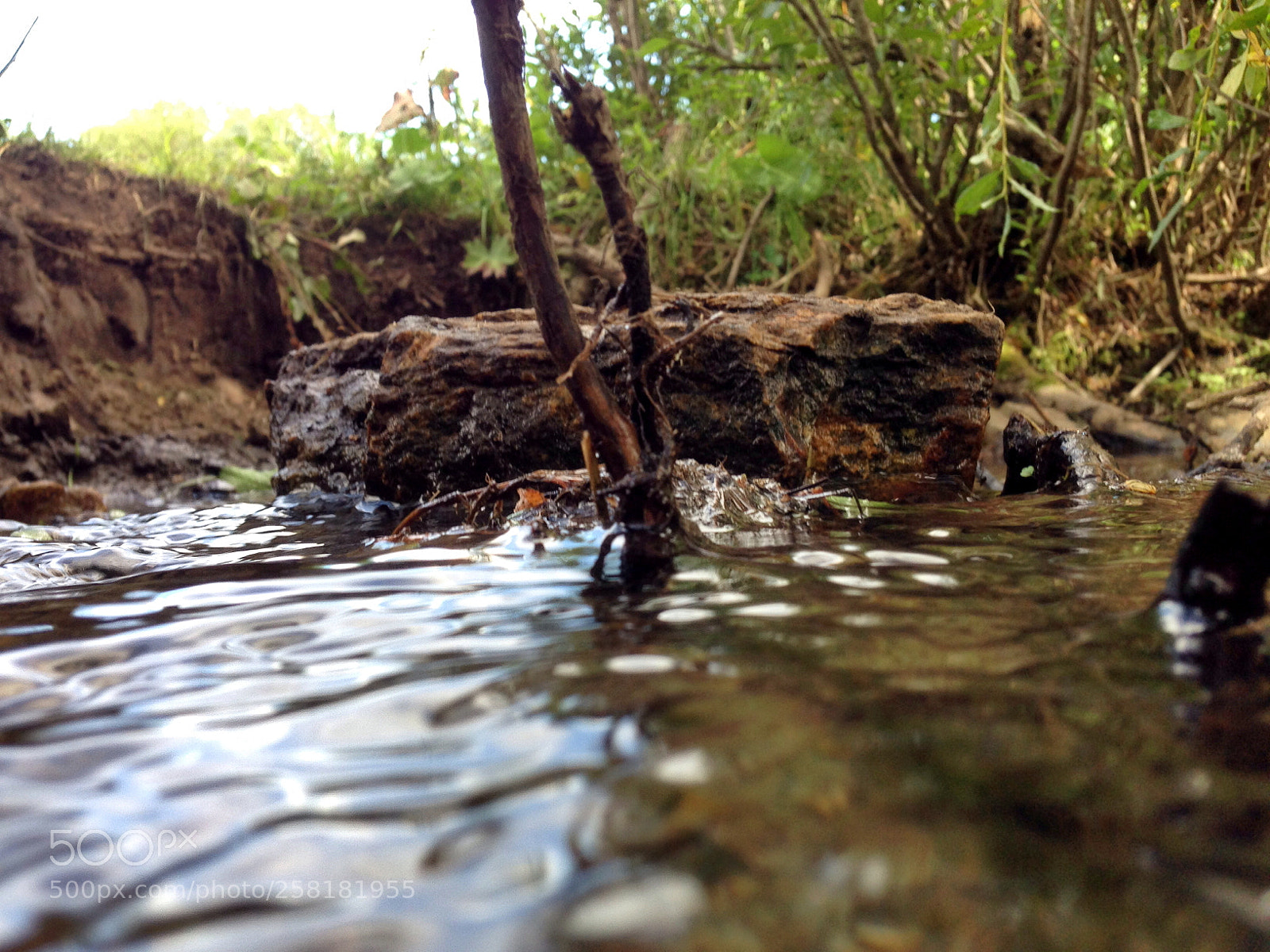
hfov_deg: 55.4
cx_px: 635
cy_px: 476
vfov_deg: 42.9
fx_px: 1211
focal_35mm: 33
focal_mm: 4.12
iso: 50
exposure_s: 1/120
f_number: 2.4
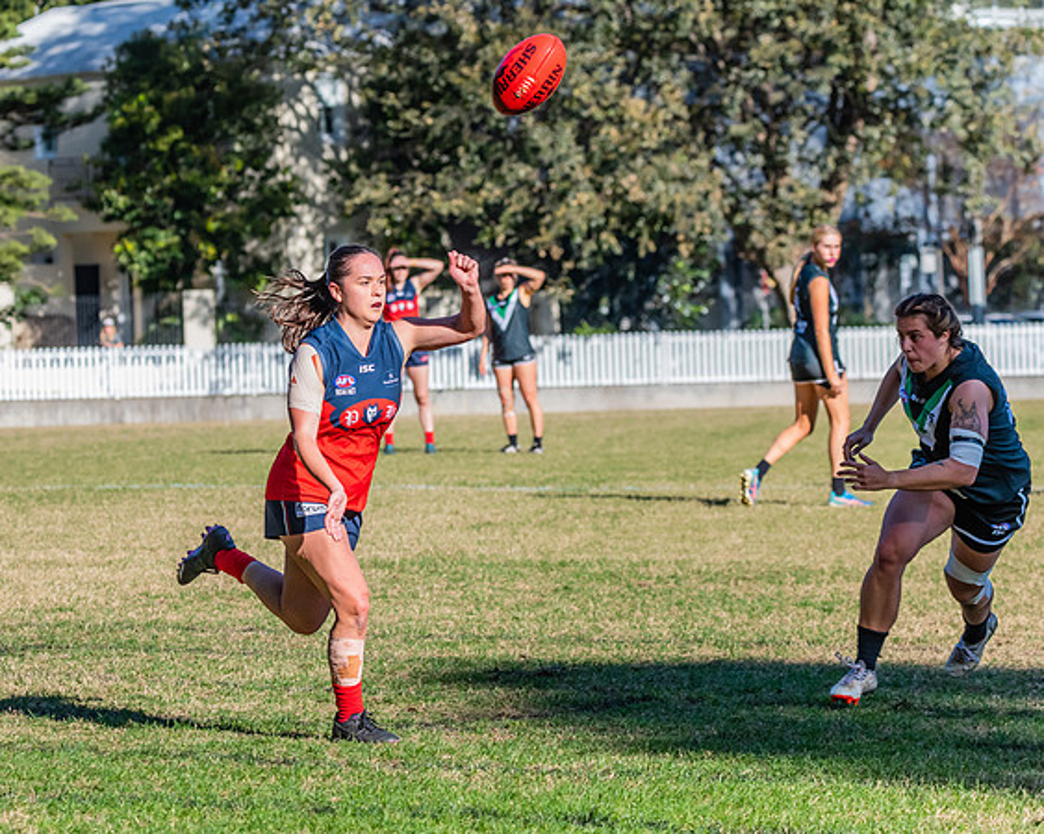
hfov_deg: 10.1
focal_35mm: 191
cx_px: 336
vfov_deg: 8.1
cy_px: 467
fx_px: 5899
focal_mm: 150
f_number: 9
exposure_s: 1/1600
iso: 800
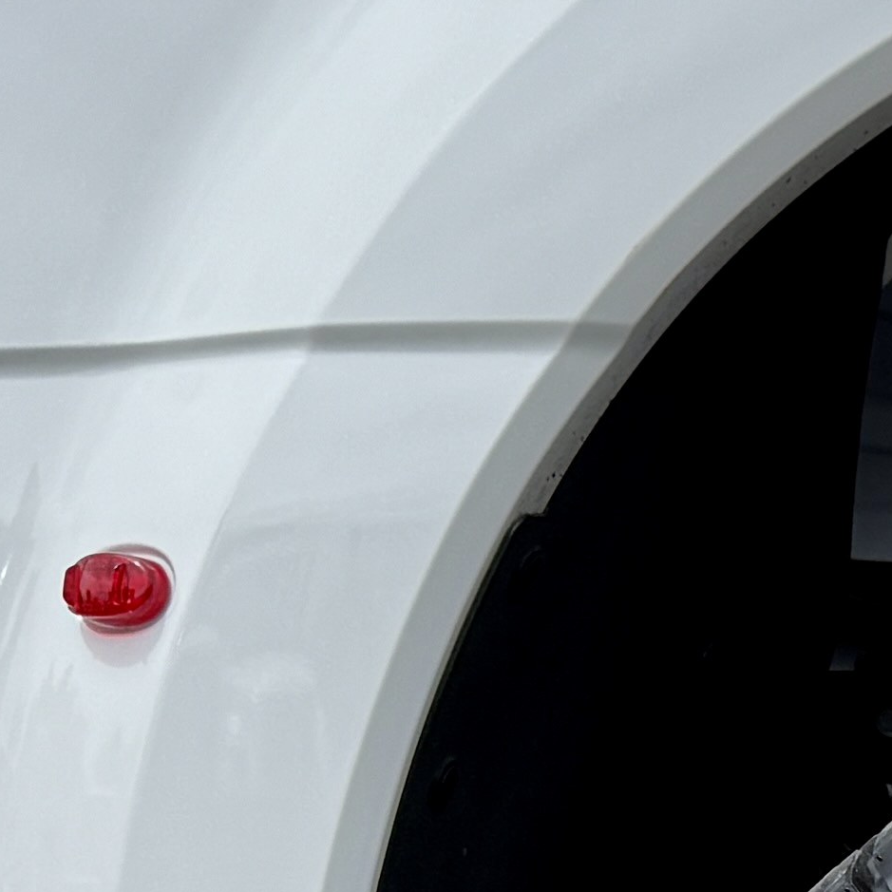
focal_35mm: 129
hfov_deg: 12.3
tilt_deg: -5.3
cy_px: 1222
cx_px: 1655
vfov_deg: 13.0
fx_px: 3761
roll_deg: +0.4
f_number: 1.78
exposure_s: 1/4405
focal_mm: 6.76
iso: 80
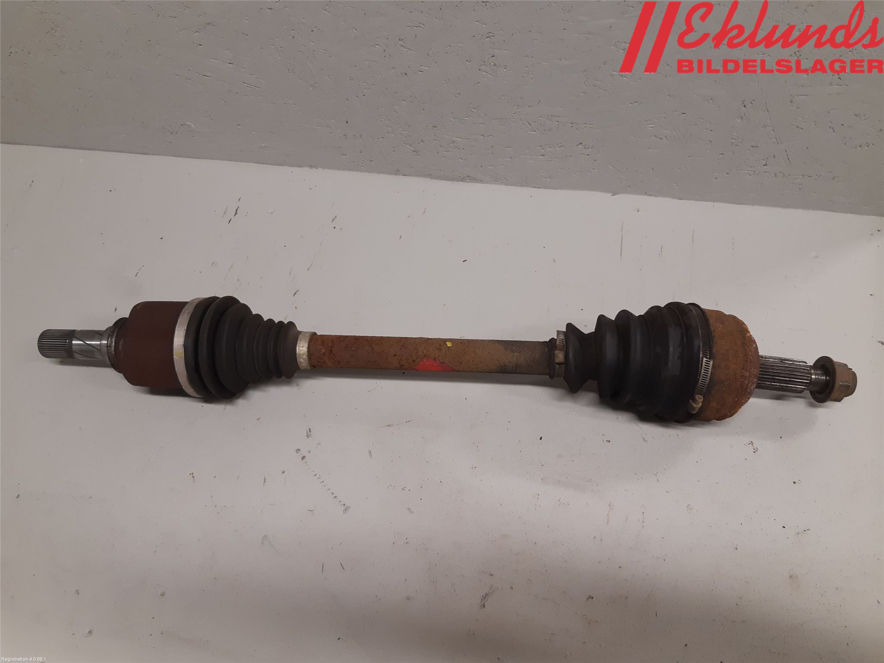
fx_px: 664
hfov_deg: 67.3
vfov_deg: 53.1
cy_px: 332
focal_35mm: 26
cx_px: 442
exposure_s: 1/50
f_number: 1.7
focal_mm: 3.93
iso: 125
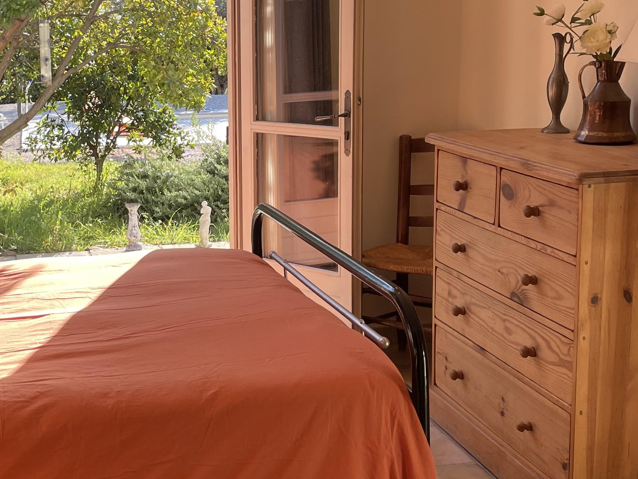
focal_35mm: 58
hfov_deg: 32.9
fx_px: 1069
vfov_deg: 25.2
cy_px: 199
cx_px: 208
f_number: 1.6
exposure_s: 1/353
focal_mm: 4.2
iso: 32
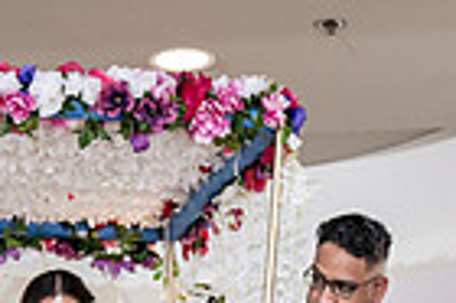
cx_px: 290
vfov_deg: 4.6
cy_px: 549
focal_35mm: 294
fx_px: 3720
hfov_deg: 7.0
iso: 1250
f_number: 2.8
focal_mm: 70
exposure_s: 1/200
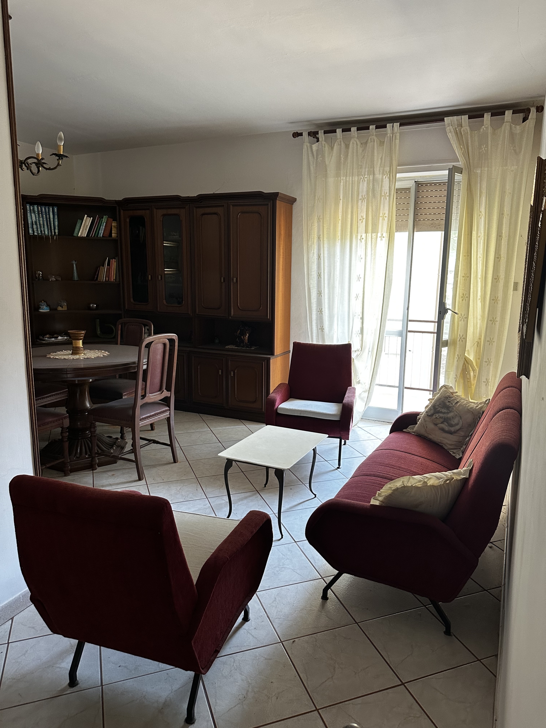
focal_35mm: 24
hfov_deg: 56.8
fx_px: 505
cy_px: 364
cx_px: 273
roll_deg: -1.1
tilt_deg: -9.3
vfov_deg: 71.6
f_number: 1.78
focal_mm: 6.86
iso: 250
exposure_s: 1/70
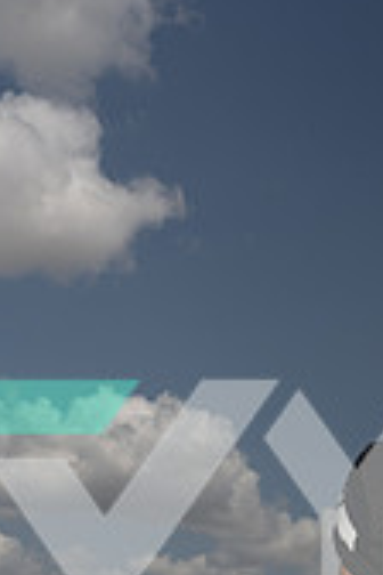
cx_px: 445
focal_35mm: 99
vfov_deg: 19.2
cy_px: 729
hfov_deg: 13.5
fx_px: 1580
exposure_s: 1/250
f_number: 14
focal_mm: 37
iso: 100
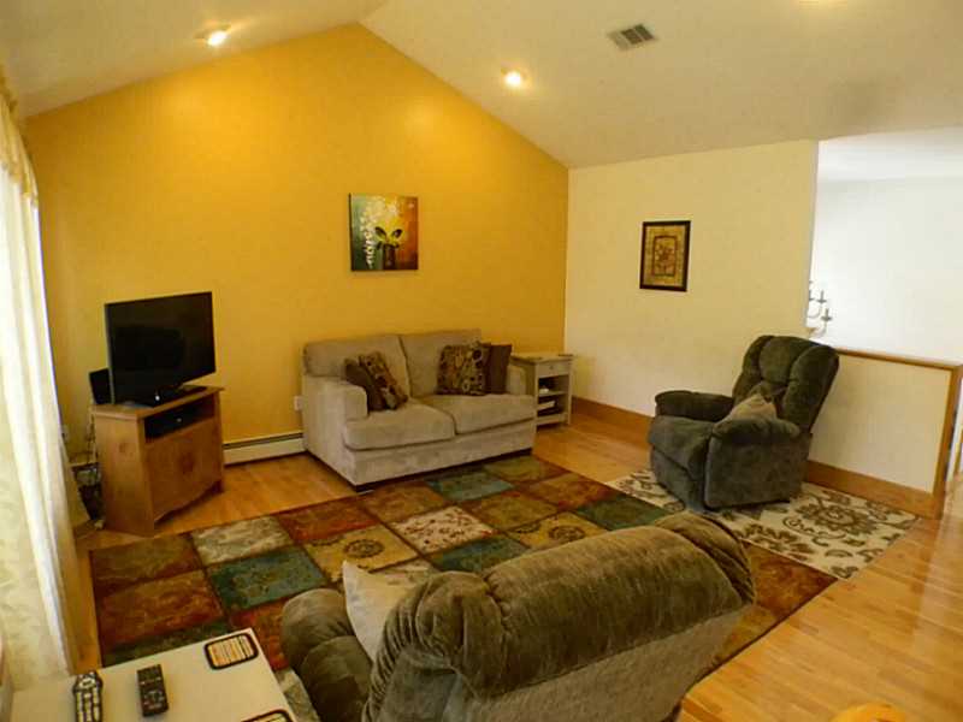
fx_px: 779
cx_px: 482
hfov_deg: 63.4
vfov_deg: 49.7
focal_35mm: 28
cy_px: 361
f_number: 3.5
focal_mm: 5
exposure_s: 1/13.8
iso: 200
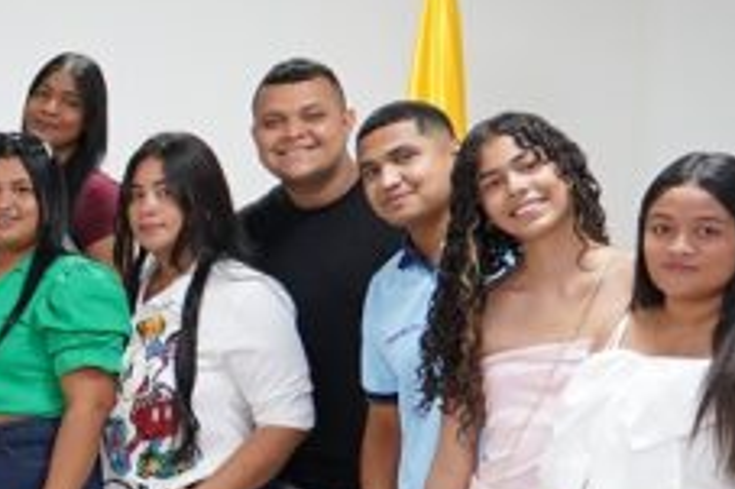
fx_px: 2856
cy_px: 494
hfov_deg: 13.3
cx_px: -560
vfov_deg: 9.7
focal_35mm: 140
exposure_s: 1/100
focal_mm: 31
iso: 1600
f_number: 4
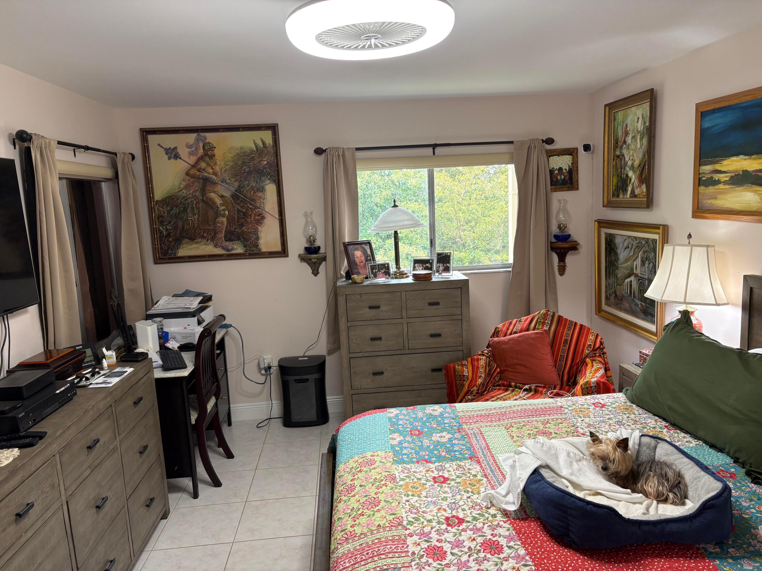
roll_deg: +3.2
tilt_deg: -8.0
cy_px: 286
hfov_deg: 67.3
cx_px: 381
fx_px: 572
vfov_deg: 53.1
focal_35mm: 26
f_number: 1.6
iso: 80
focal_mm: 5.96
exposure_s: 1/60
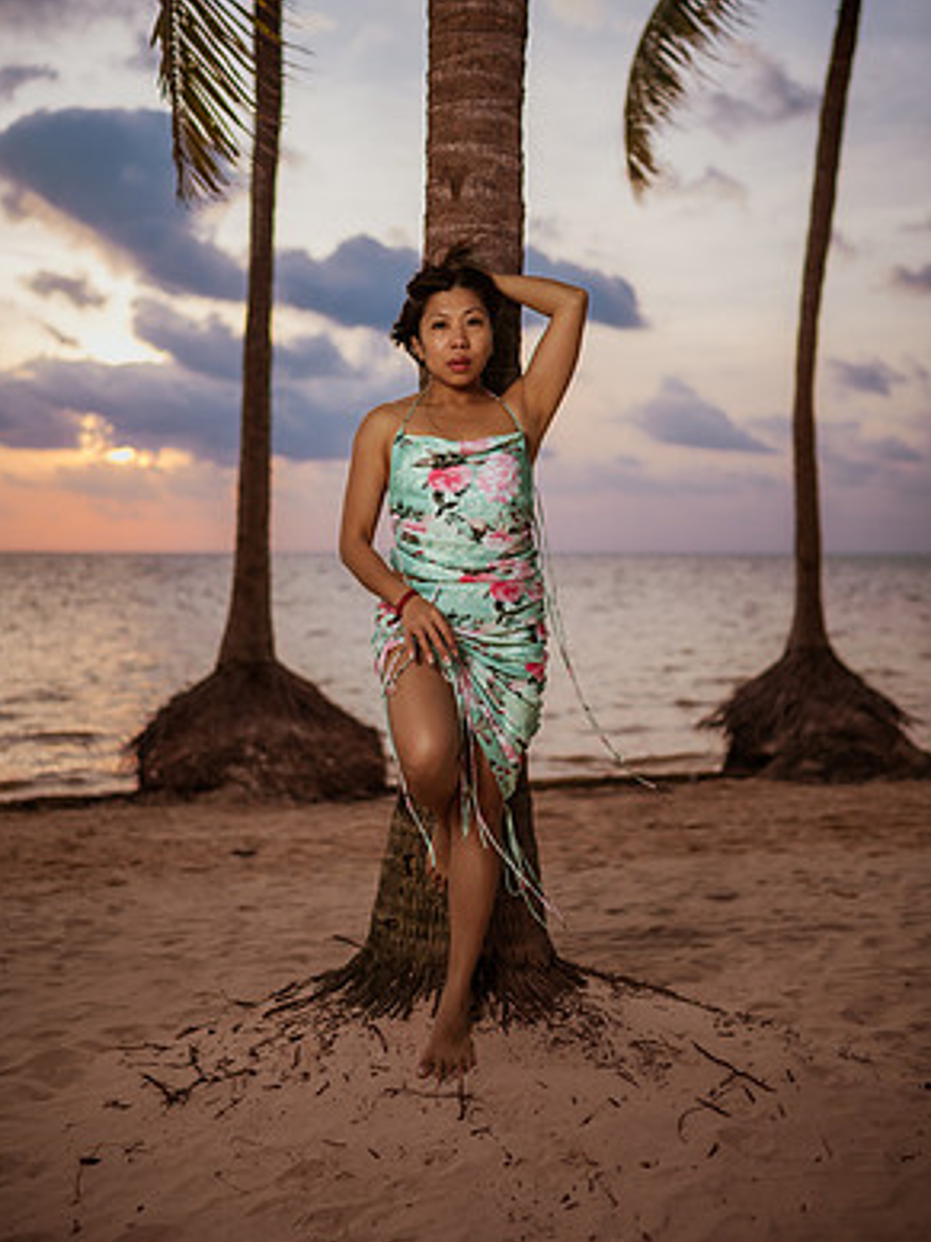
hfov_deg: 36.8
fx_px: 1399
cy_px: 554
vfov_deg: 47.8
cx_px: 464
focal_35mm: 39
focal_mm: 35
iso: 50
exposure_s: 1/1250
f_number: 1.8
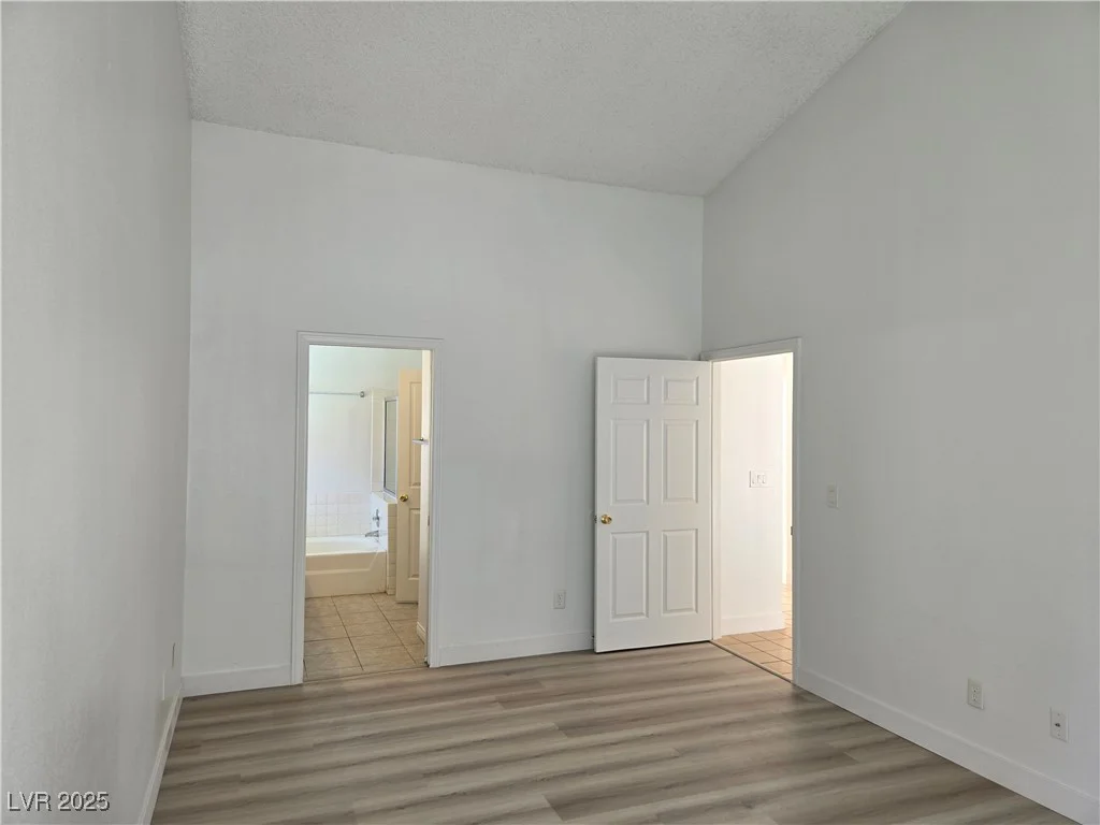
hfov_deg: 73.9
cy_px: 412
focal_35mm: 23
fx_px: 731
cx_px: 550
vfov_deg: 58.9
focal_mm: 5.4
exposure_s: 1/120
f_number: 1.8
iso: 50
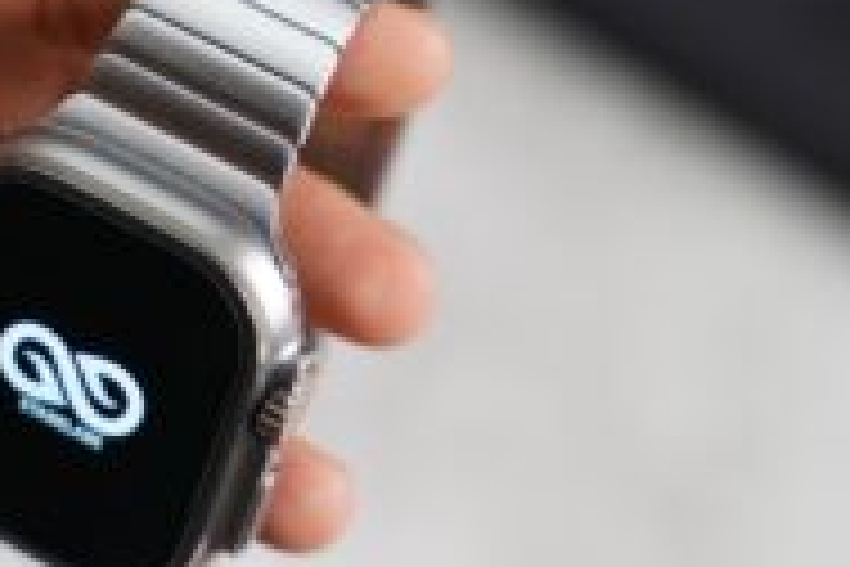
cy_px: 173
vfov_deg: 8.6
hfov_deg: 12.9
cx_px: 274
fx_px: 3754
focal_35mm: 159
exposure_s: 1/80
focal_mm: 75
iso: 800
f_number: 4
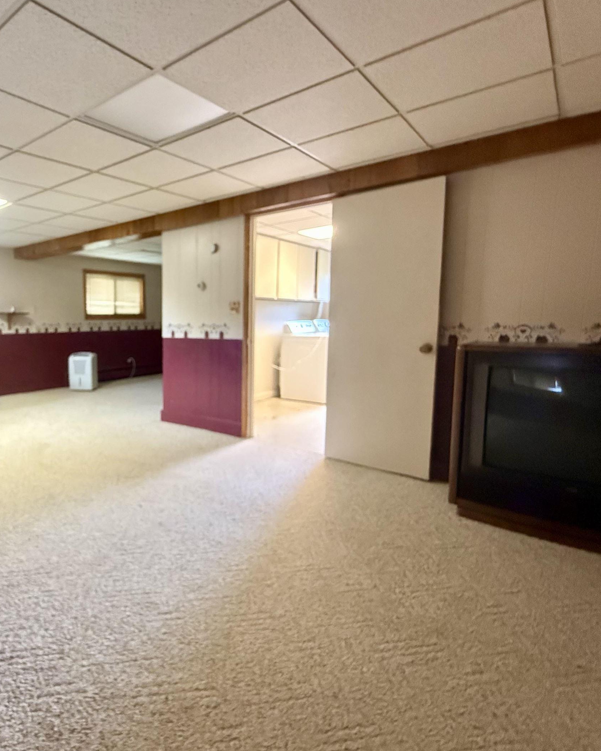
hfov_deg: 64.5
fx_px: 445
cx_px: 159
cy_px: 368
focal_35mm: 20
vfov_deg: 80.4
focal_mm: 2.22
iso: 1000
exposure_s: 1/60
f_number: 2.2
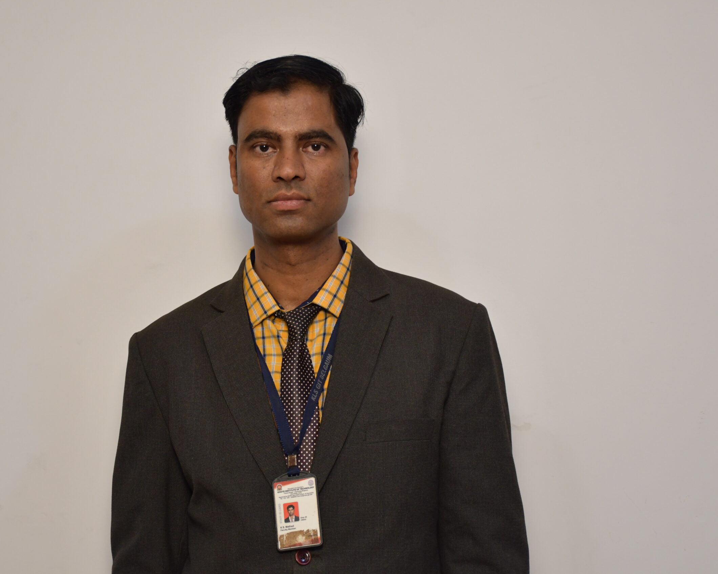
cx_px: 336
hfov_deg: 22.5
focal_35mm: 85
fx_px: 1806
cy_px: 285
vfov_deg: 18.1
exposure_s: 1/125
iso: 1250
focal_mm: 50
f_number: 4.8
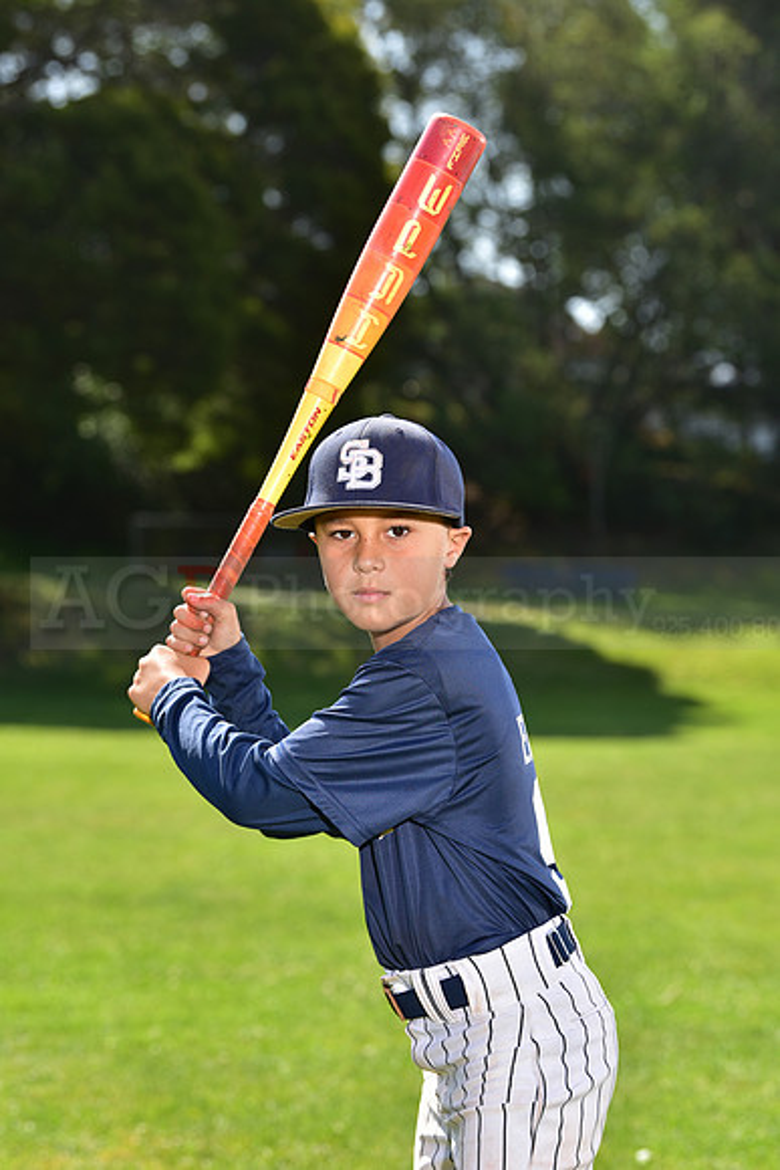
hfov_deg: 12.2
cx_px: 390
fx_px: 3638
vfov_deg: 18.3
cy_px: 585
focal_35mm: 112
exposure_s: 1/250
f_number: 5.6
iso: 100
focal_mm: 112
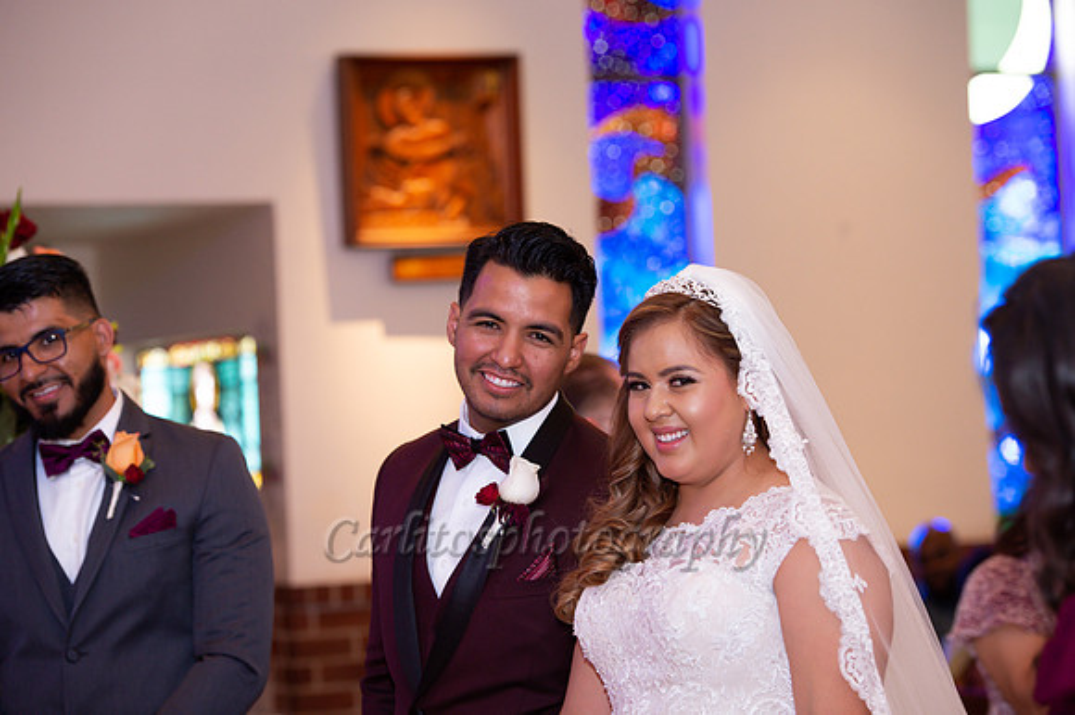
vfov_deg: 11.4
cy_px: 358
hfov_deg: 17.1
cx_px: 538
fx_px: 3581
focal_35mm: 120
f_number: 4.5
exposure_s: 1/60
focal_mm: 120
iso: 1250
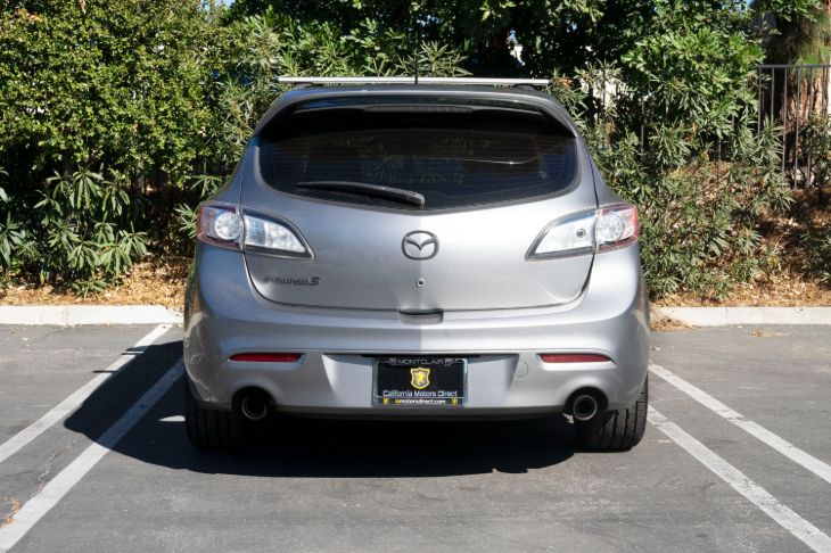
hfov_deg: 39.6
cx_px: 416
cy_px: 276
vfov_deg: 27.0
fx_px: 1154
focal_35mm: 50
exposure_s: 1/400
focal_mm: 50
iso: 500
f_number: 13
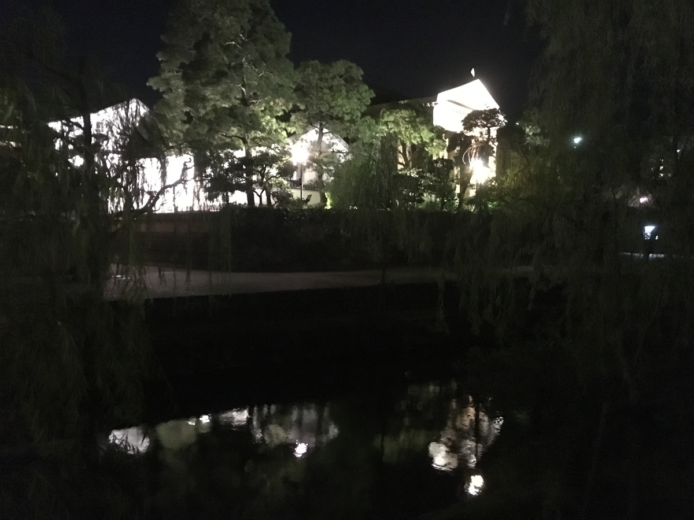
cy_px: 260
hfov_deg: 61.7
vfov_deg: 48.2
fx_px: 581
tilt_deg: -2.3
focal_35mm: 29
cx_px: 347
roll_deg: -0.7
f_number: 2.2
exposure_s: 1/15
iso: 2000
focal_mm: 4.15
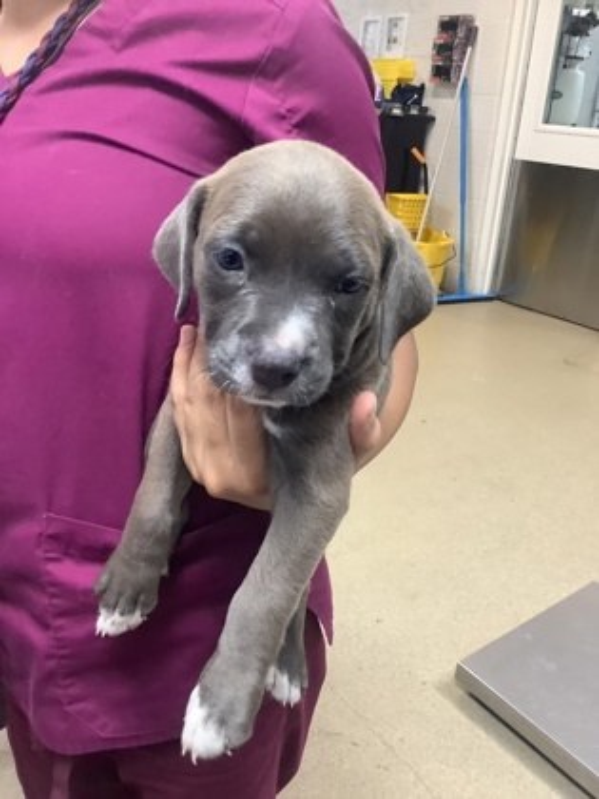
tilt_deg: -23.0
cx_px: 300
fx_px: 715
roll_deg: -2.9
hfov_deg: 45.4
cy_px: 400
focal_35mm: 31
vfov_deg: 58.4
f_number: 2.4
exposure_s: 1/60
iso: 250
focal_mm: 3.3
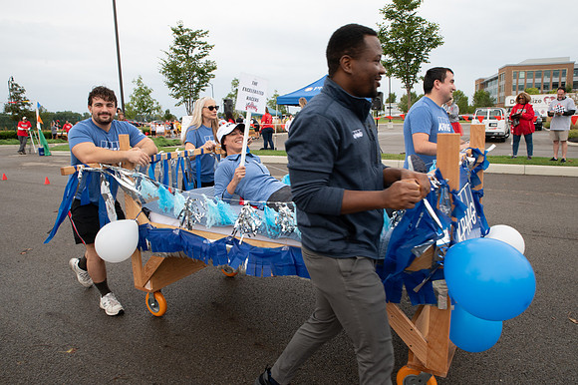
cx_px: 289
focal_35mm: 25
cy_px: 192
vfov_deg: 50.9
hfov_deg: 71.1
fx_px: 404
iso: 640
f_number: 10
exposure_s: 1/200
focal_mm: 24
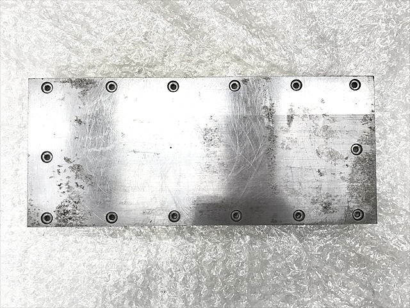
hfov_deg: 63.4
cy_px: 154
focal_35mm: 28
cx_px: 205
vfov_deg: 49.7
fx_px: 332
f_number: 1.8
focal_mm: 3.99
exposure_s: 1/30
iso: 32
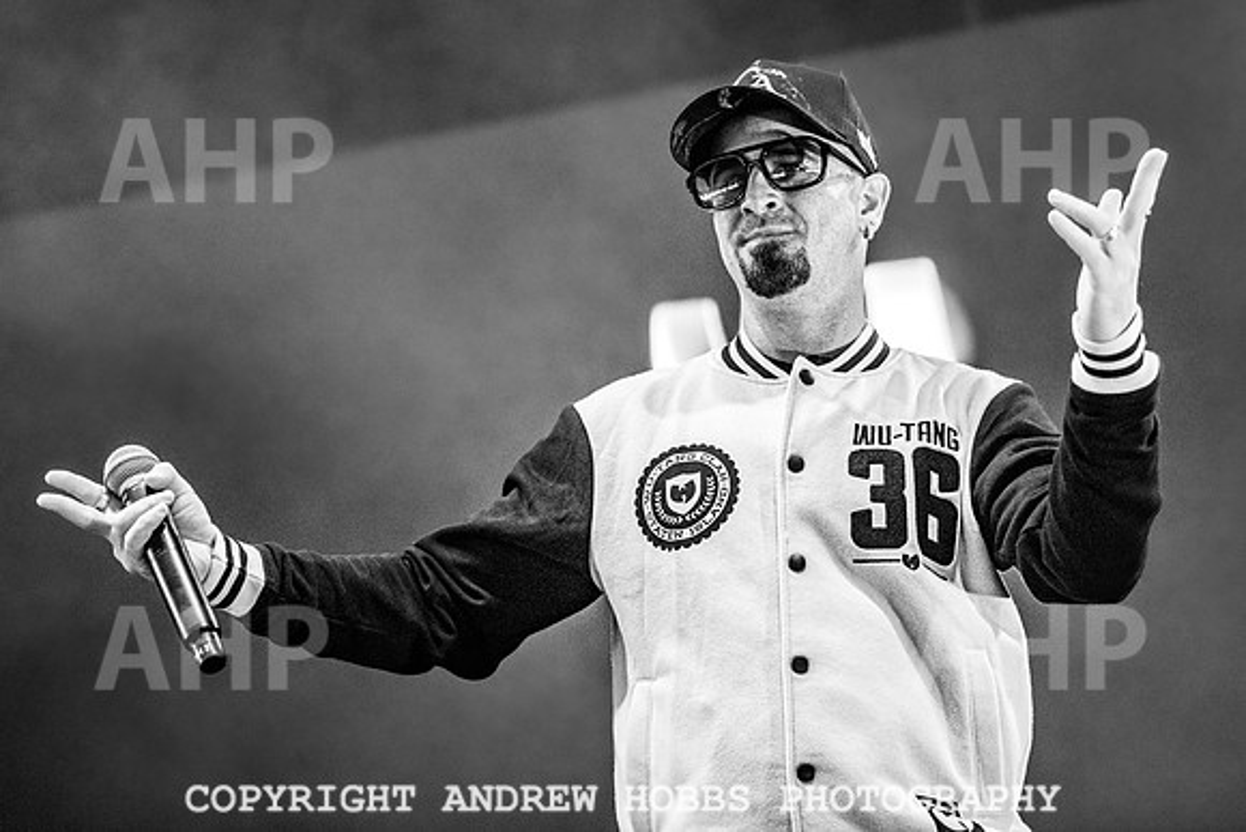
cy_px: 231
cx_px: 753
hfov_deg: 17.7
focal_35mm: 116
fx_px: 4002
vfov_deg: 11.8
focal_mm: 80
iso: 2500
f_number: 2.8
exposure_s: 1/640
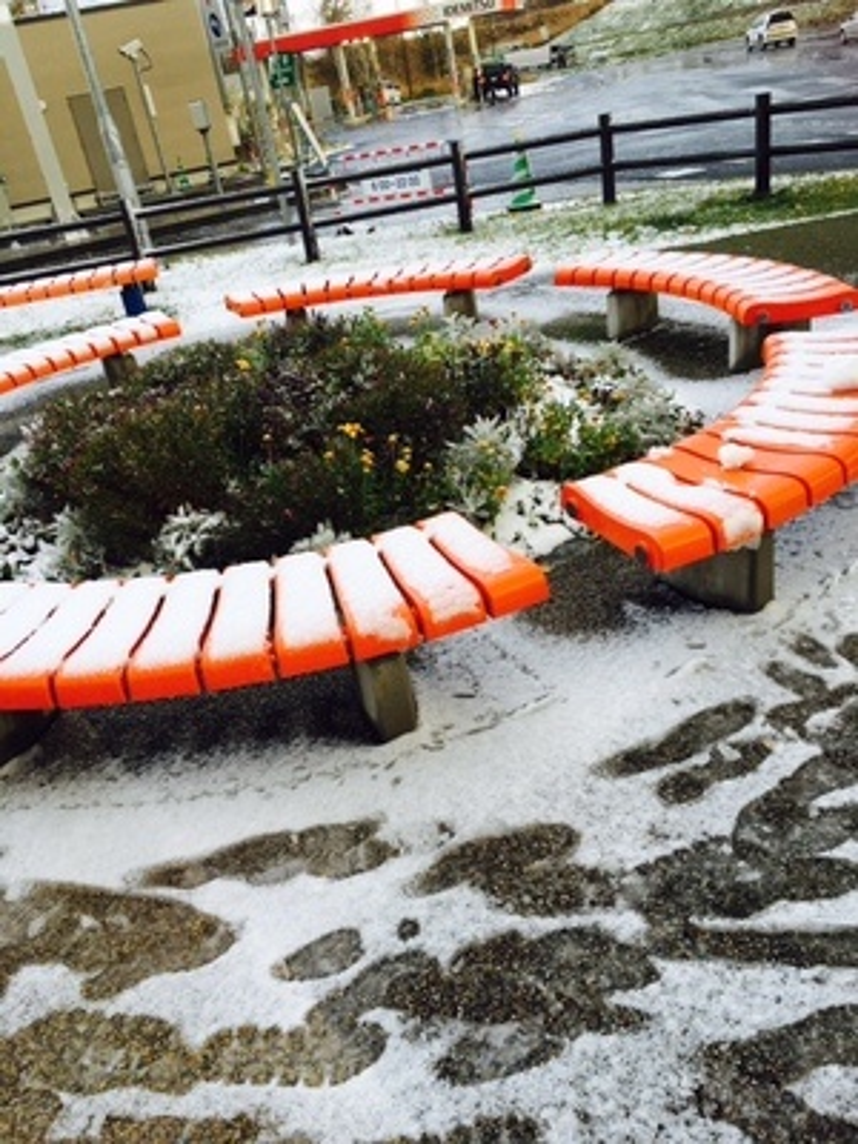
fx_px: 958
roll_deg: +11.1
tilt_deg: -28.3
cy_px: 572
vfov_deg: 61.7
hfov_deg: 48.2
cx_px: 429
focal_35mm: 29
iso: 40
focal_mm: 4.15
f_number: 2.2
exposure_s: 1/120
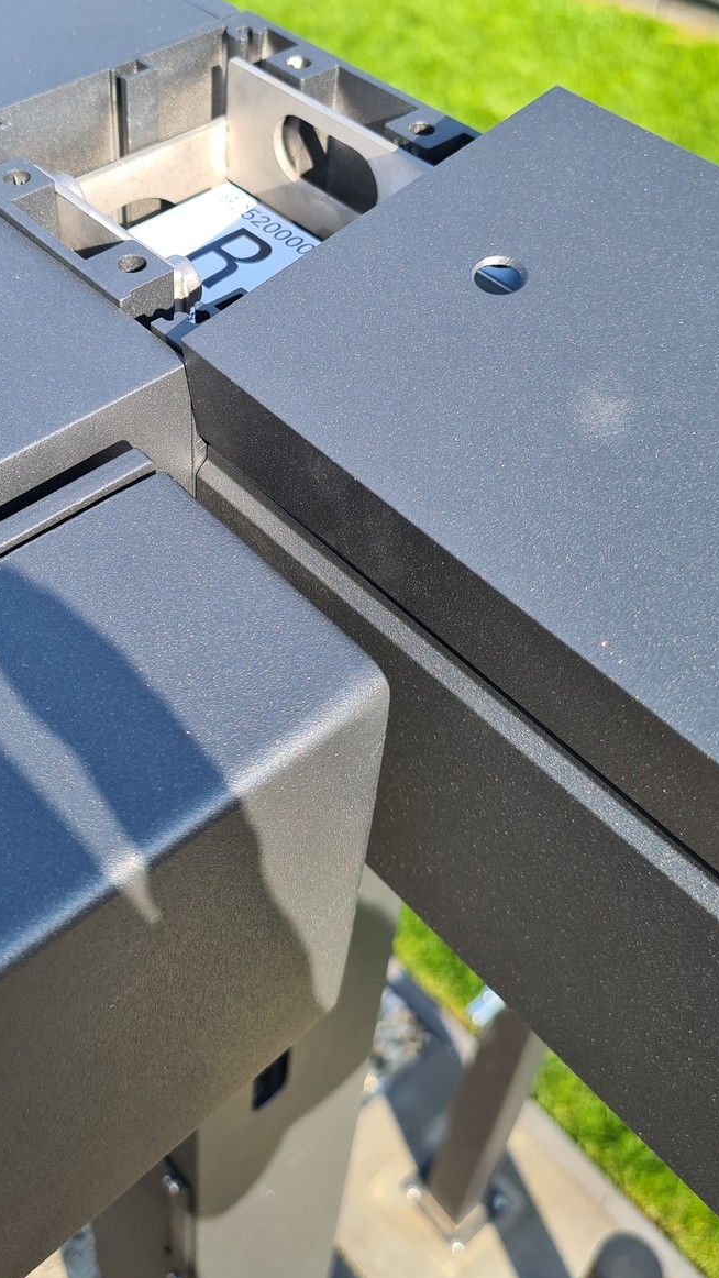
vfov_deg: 51.0
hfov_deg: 30.1
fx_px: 1321
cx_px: 213
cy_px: 466
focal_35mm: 39
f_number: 1.8
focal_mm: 5.4
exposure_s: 1/708
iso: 50
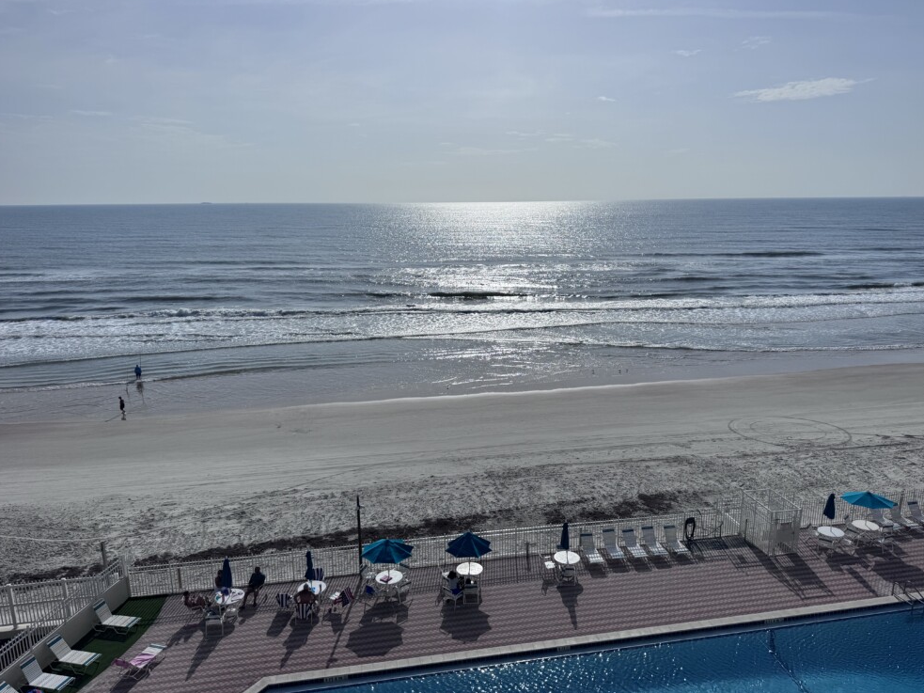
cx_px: 472
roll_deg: +0.4
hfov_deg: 69.4
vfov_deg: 54.9
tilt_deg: -13.7
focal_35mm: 25
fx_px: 667
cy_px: 353
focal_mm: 6.76
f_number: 1.78
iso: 80
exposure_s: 1/28571
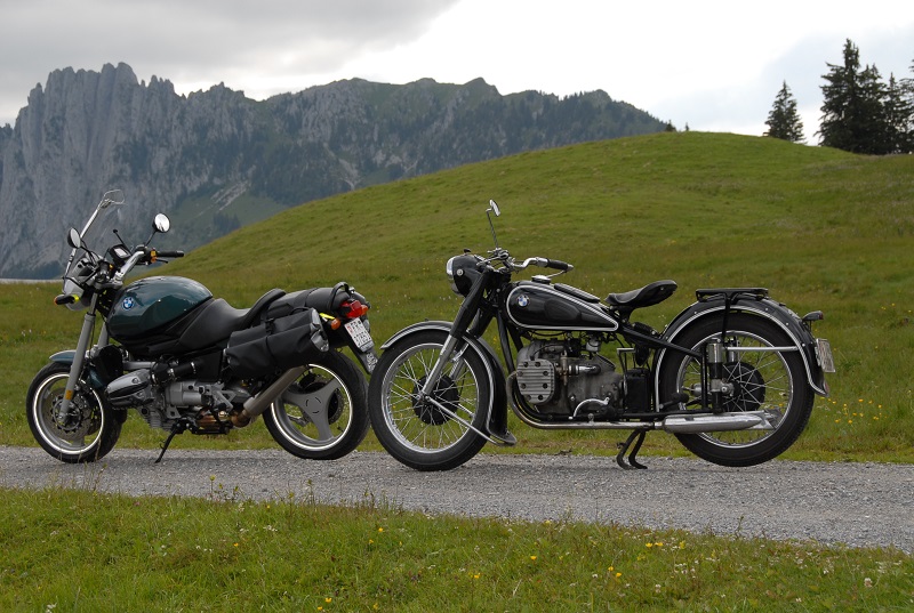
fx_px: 2099
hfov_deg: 24.6
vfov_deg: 16.6
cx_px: 457
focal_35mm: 82
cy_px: 306
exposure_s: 1/250
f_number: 8
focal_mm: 55
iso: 200
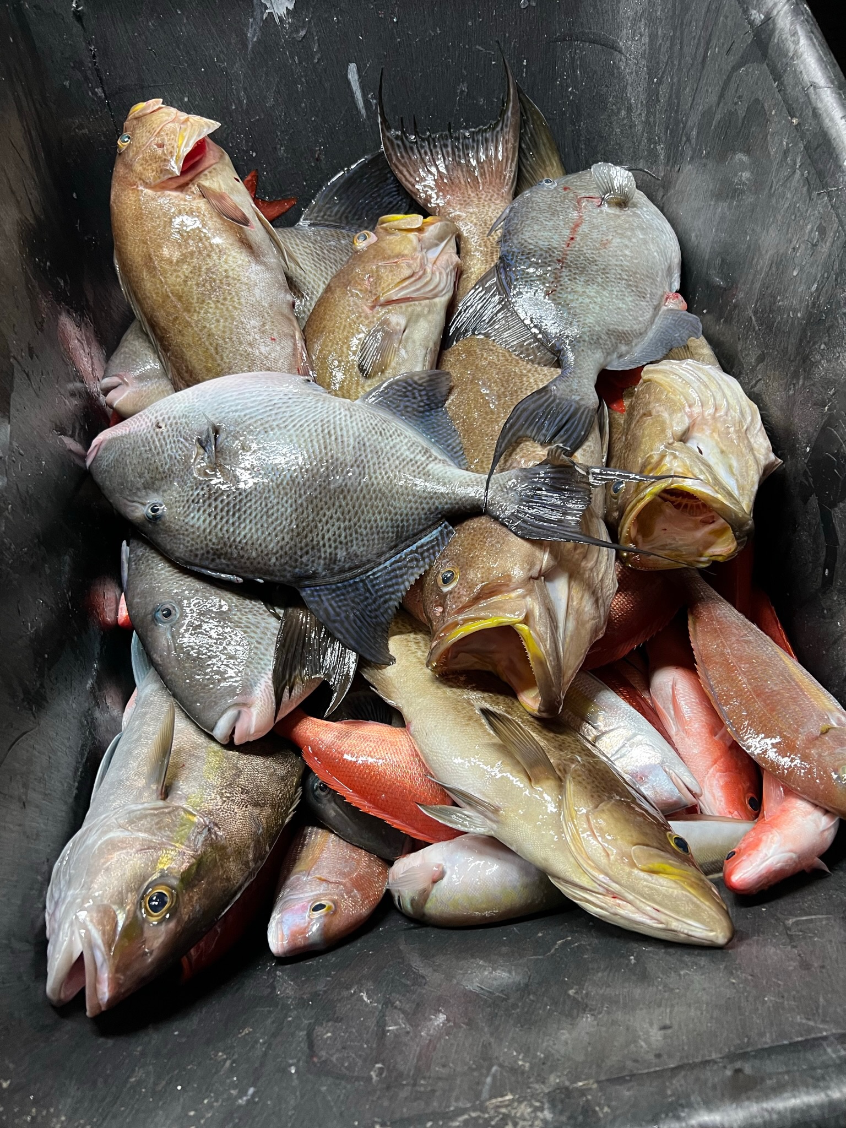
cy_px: 564
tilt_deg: -61.8
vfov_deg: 67.3
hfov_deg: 53.1
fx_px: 847
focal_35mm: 26
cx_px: 423
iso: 160
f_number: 1.5
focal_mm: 5.7
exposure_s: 1/60
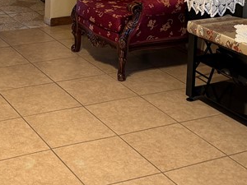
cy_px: -50
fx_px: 585
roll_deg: -0.9
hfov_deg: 23.5
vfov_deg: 17.0
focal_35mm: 82
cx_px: 49
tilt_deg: -10.1
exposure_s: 1/60
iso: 200
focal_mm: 6.76
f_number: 1.78
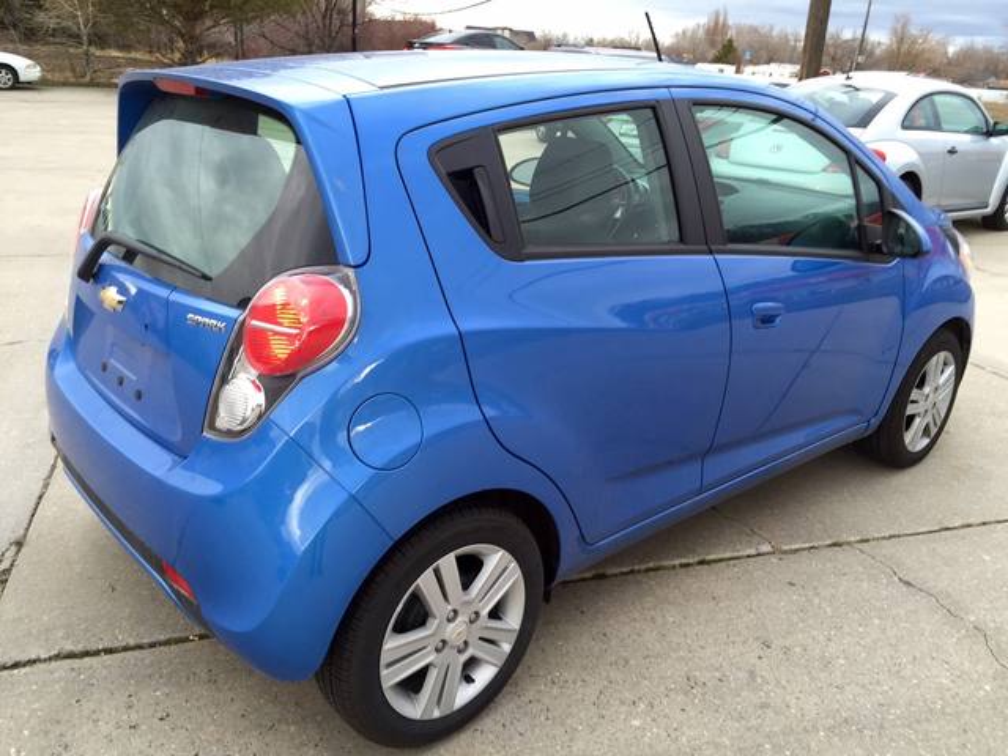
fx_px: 844
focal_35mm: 29
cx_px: 504
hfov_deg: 61.7
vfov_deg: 48.2
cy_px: 378
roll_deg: -5.2
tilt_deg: -21.1
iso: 32
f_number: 2.2
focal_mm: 4.15
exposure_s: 1/60
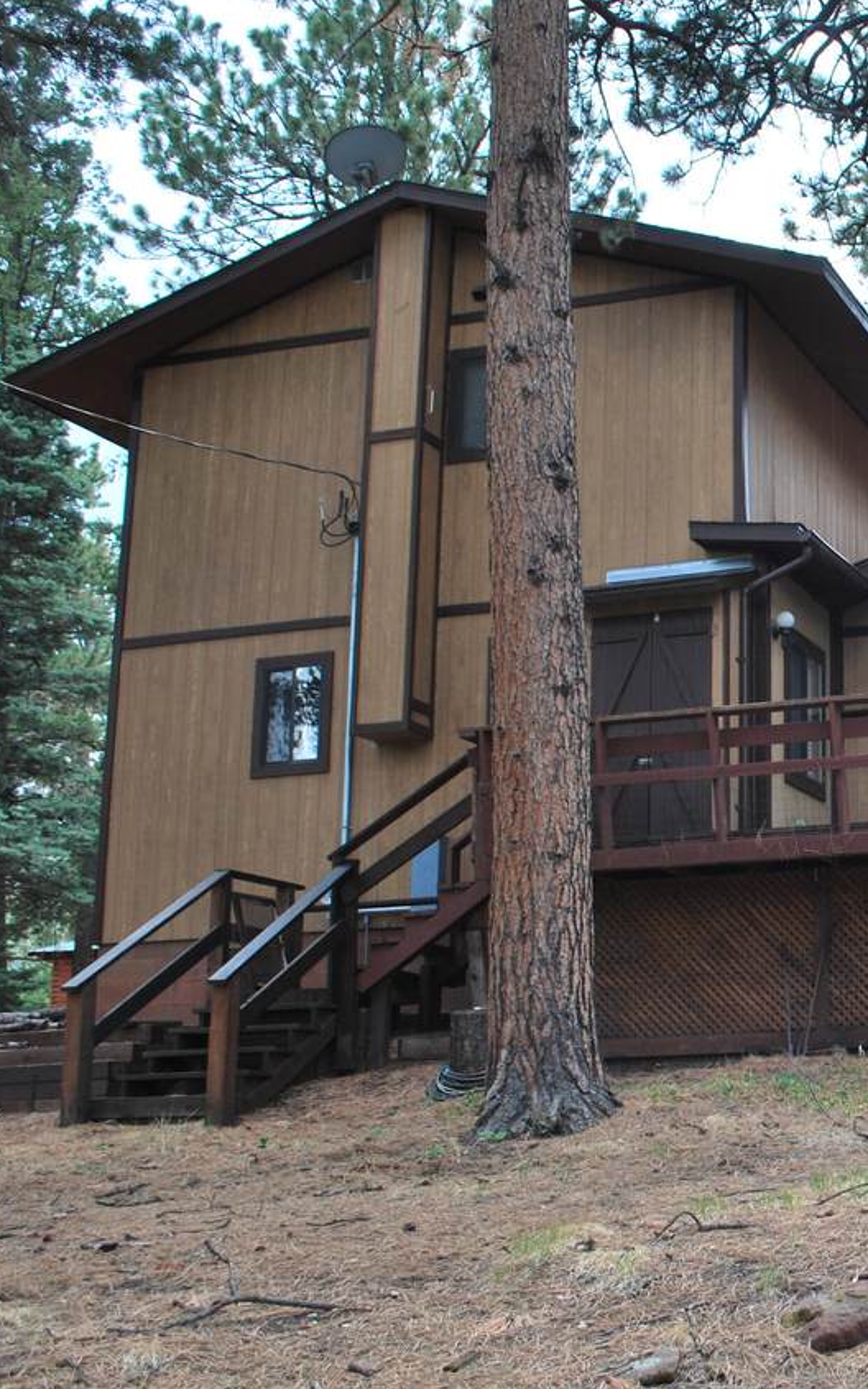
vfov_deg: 39.6
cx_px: 1029
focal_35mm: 51
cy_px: 691
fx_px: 1931
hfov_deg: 23.3
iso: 100
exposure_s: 1/125
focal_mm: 22
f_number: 5.6
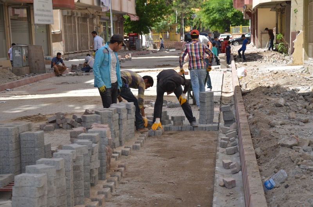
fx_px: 677
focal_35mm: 78
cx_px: 156
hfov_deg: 26.0
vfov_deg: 17.4
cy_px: 104
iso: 100
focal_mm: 52
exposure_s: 1/250
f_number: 5.6
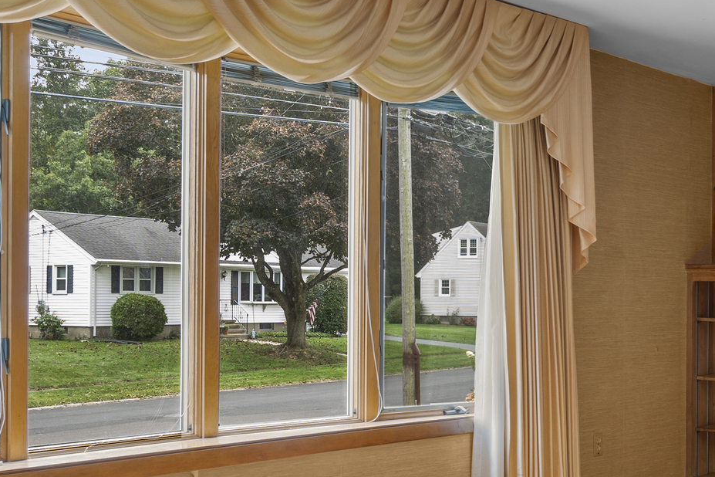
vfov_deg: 25.4
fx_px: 1053
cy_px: 306
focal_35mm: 53
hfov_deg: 36.0
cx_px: 595
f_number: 9
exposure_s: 5
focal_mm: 16
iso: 200
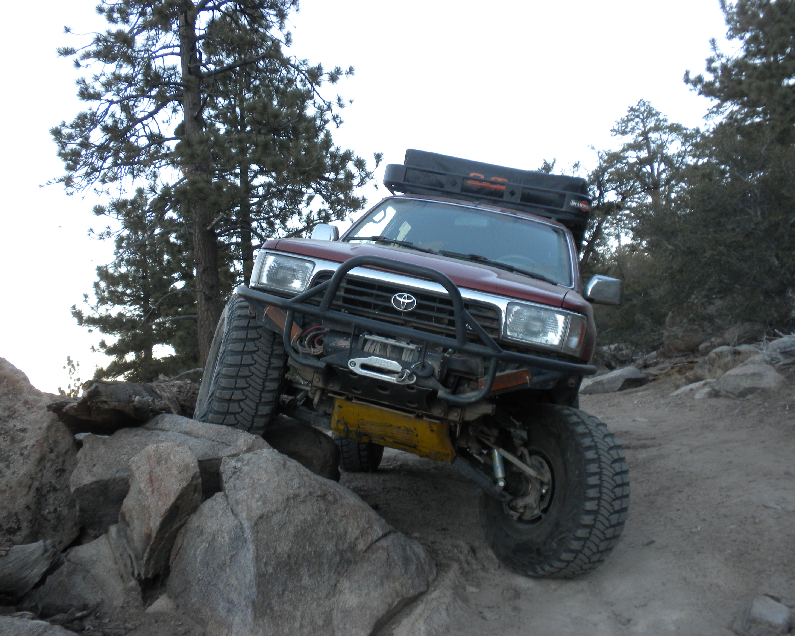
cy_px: 314
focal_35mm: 39
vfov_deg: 38.2
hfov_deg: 46.8
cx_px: 369
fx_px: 918
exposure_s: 1/55
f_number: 3.5
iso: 110
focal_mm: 6.6
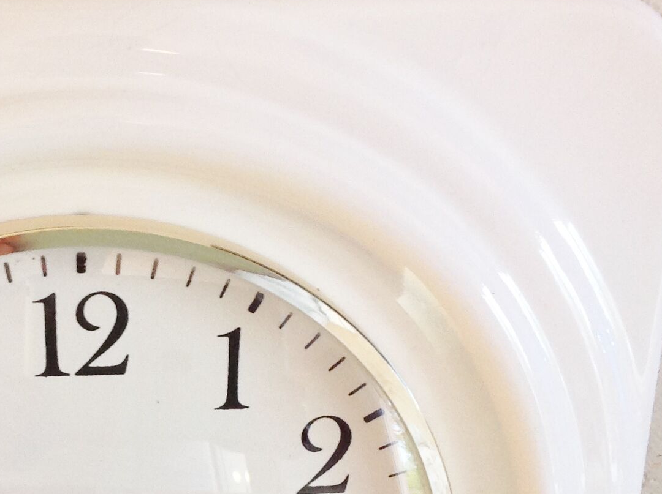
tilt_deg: -37.3
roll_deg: -0.5
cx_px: 14
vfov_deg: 17.1
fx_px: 1604
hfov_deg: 22.5
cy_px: 505
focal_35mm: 84
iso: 125
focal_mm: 4.28
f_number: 2.4
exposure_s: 1/17
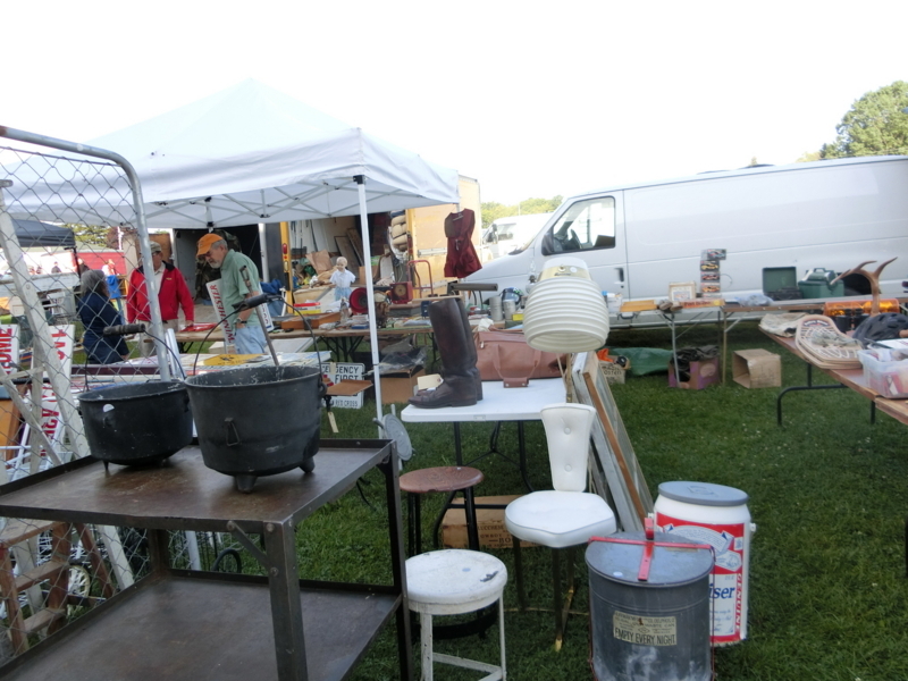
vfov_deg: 54.9
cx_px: 454
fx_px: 656
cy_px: 340
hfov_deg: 69.4
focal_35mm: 25
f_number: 3.5
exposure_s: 1/200
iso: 80
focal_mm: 4.5
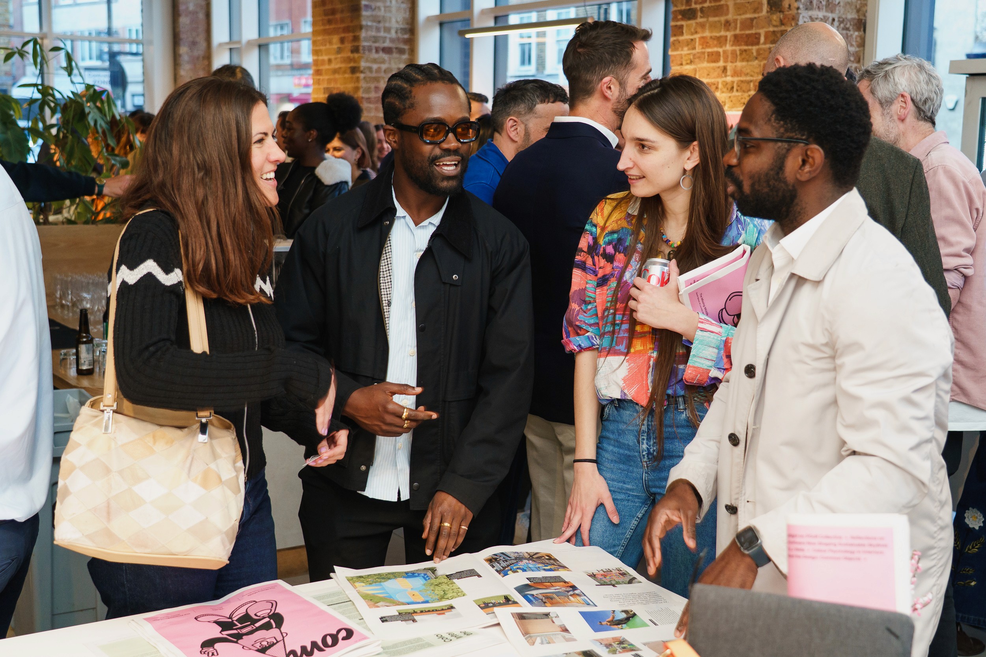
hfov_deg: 43.0
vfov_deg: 29.4
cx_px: 508
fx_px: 1252
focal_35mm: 46
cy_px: 328
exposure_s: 1/100
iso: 1000
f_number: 4
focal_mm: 37
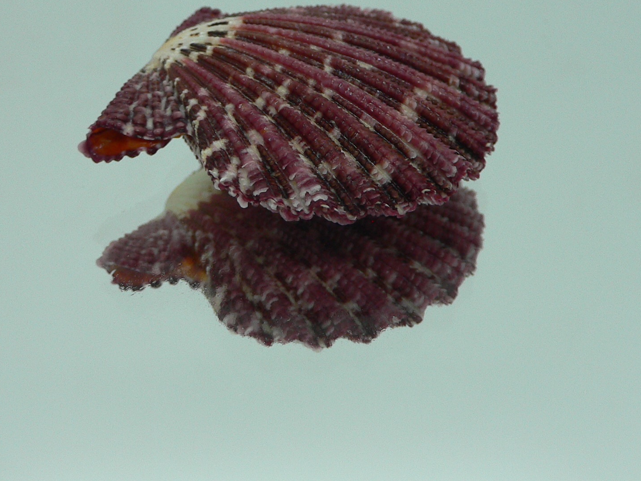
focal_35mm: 49
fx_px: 907
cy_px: 155
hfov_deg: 38.9
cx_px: 322
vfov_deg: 29.4
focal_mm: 4.6
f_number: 2.8
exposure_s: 1/60
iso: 100
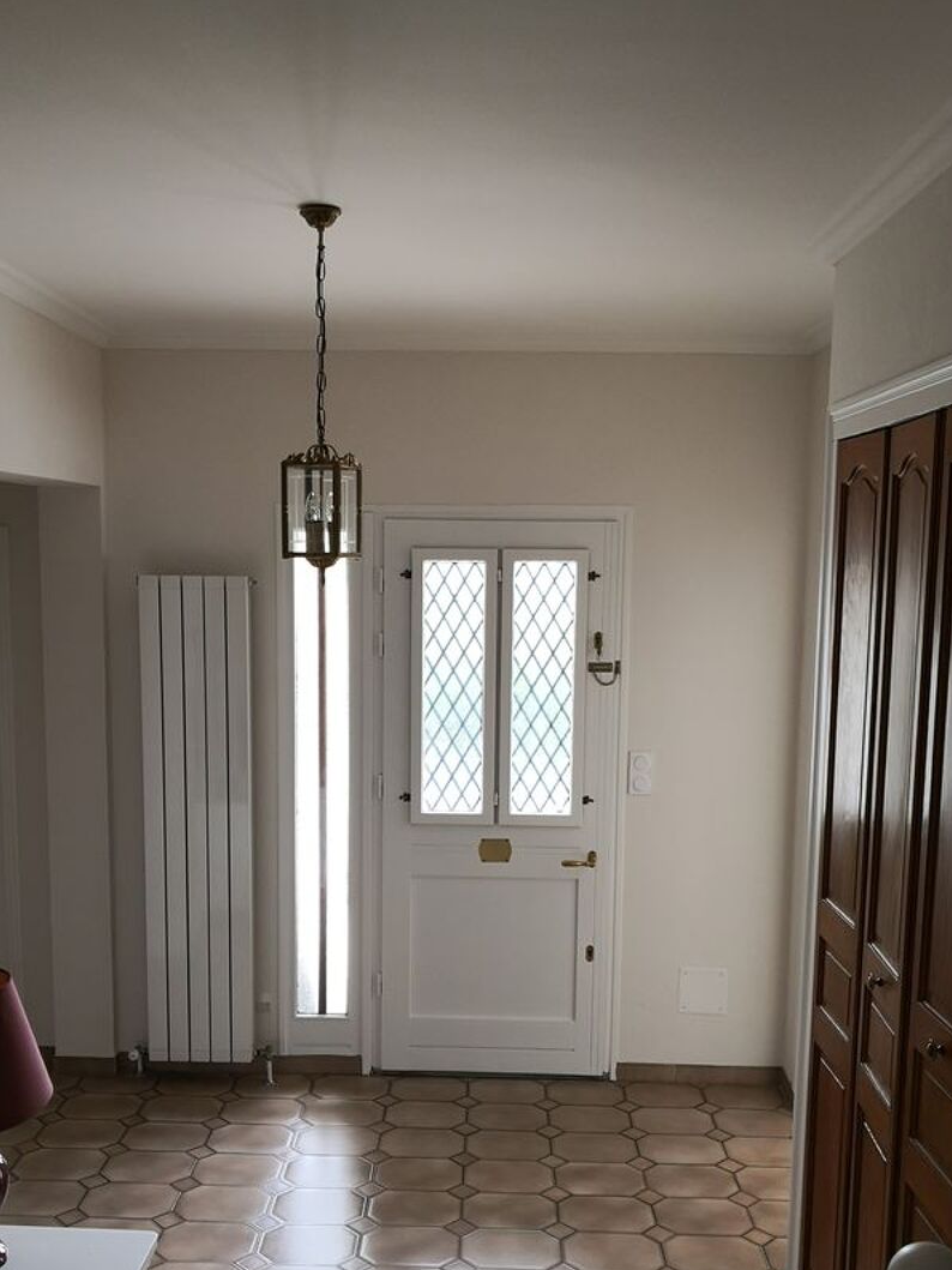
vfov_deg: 53.7
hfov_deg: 41.8
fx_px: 1247
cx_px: 445
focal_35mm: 34
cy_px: 738
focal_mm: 3.95
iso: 100
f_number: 1.6
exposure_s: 1/100
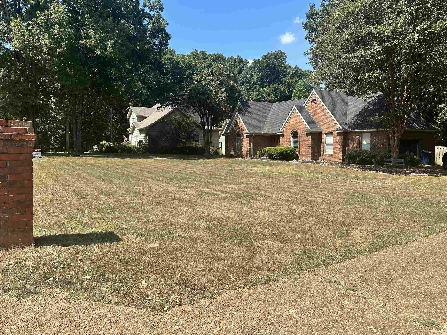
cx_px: 224
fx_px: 310
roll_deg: +0.6
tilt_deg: -5.6
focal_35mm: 24
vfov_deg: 56.8
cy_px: 168
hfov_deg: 71.6
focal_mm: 6.86
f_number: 1.78
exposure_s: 1/2882
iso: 80
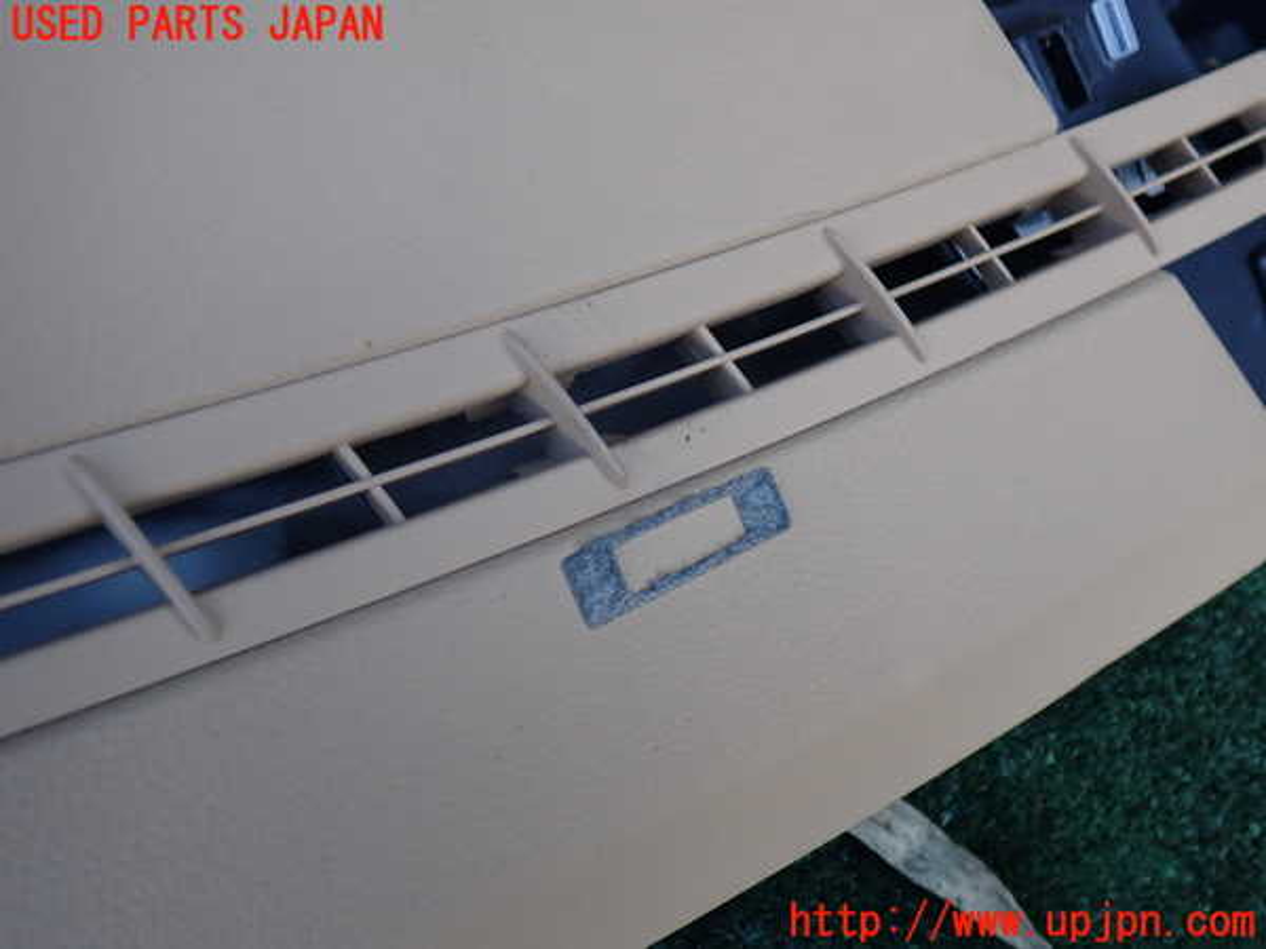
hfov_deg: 60.0
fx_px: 1097
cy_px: 474
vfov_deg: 46.8
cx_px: 633
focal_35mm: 30
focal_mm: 5.4
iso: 160
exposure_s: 1/250
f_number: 2.3
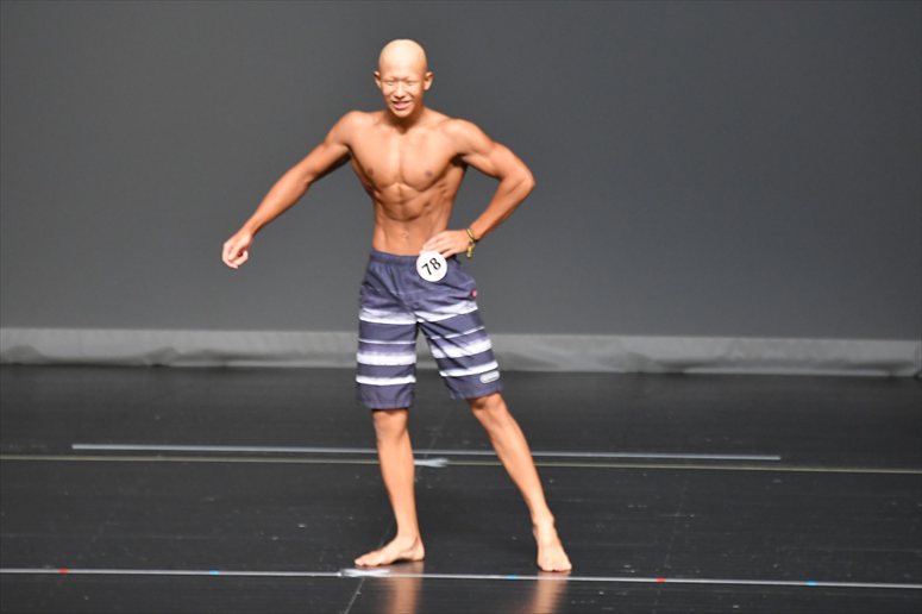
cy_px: 307
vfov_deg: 4.0
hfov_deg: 6.0
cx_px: 461
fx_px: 8832
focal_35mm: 345
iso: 3600
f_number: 5.6
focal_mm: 230
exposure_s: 1/400
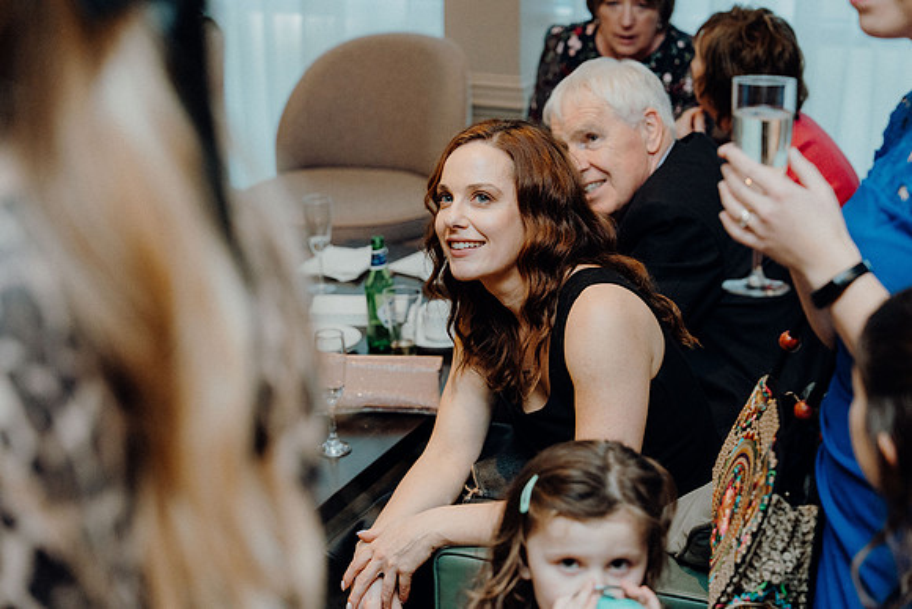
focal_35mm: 70
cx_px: 456
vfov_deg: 19.5
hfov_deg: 28.8
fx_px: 1774
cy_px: 304
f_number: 3.5
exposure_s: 1/160
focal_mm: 70
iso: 3200
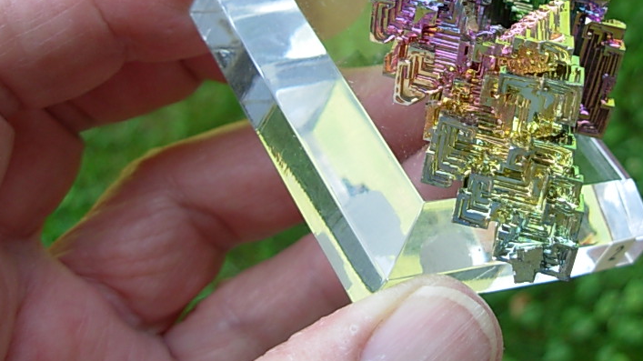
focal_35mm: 60
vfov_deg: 19.8
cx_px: 458
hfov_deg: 34.4
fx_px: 1023
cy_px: 75
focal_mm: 6.3
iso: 50
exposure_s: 1/157
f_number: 2.9
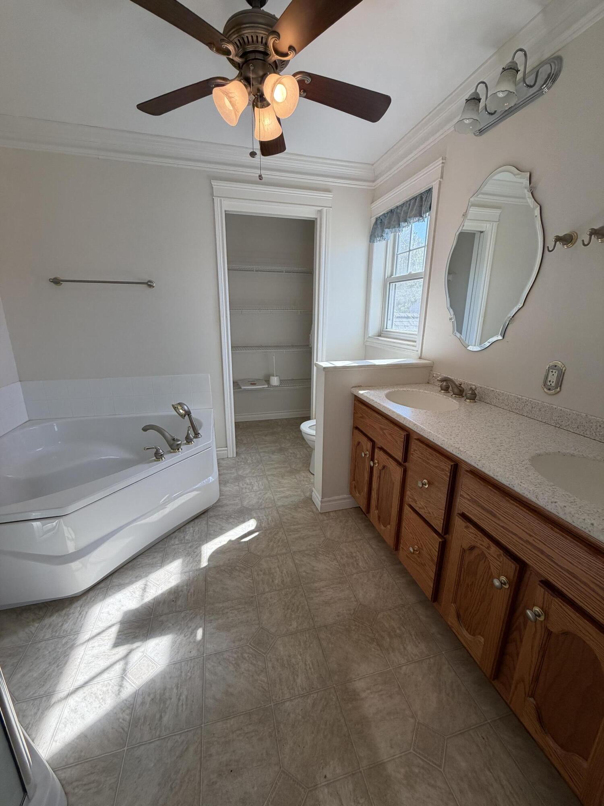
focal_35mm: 14
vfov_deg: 102.1
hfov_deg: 85.7
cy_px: 403
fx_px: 326
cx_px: 302
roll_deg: -0.3
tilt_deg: -16.0
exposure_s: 1/120
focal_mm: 2.22
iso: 50
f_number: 2.2
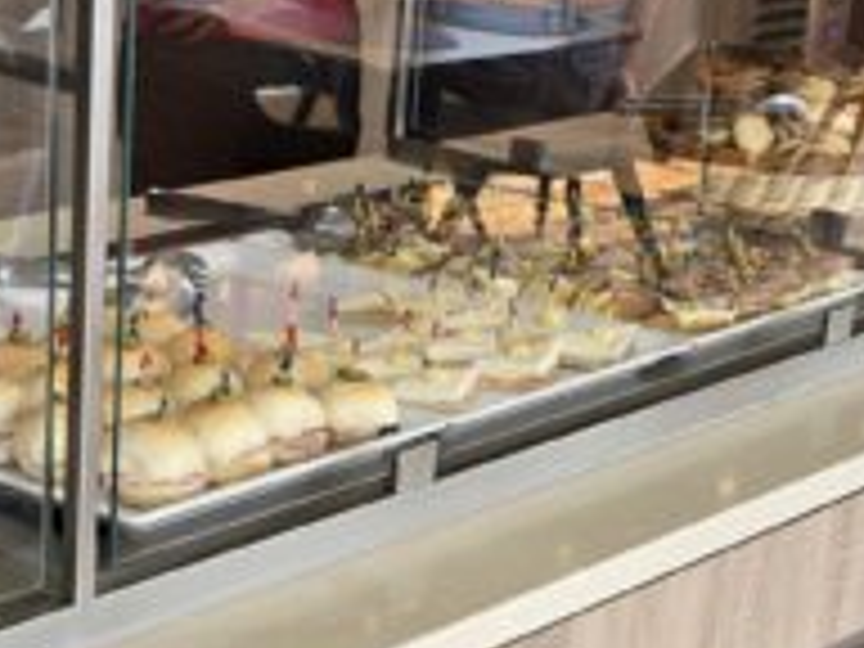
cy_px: 688
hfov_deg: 21.3
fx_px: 2296
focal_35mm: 92
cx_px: 410
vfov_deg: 15.7
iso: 32
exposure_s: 1/120
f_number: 1.7
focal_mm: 6.3
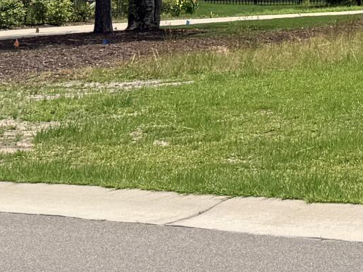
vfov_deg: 9.7
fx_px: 1446
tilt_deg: +10.1
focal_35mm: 138
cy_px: -330
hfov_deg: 11.9
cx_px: 836
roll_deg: +1.5
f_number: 1.78
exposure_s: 1/6173
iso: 80
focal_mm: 6.76
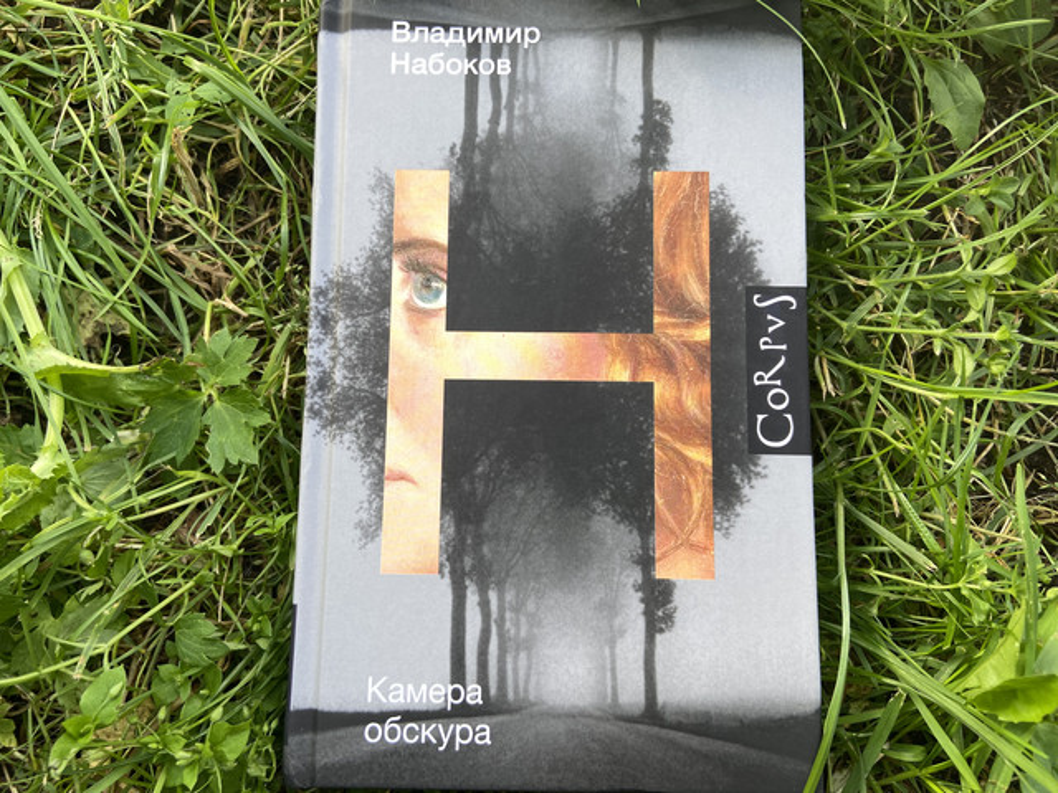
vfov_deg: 53.1
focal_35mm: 26
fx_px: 795
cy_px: 396
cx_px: 529
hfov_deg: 67.3
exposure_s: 1/131
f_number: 1.8
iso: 32
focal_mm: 4.25
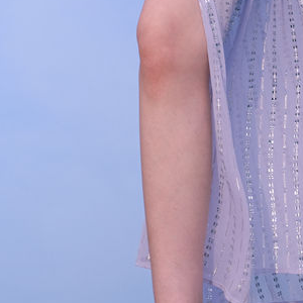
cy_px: -247
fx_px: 1485
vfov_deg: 10.9
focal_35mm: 150
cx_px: 345
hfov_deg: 11.5
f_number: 2.8
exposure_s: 1/4000
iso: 320
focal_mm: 31.1
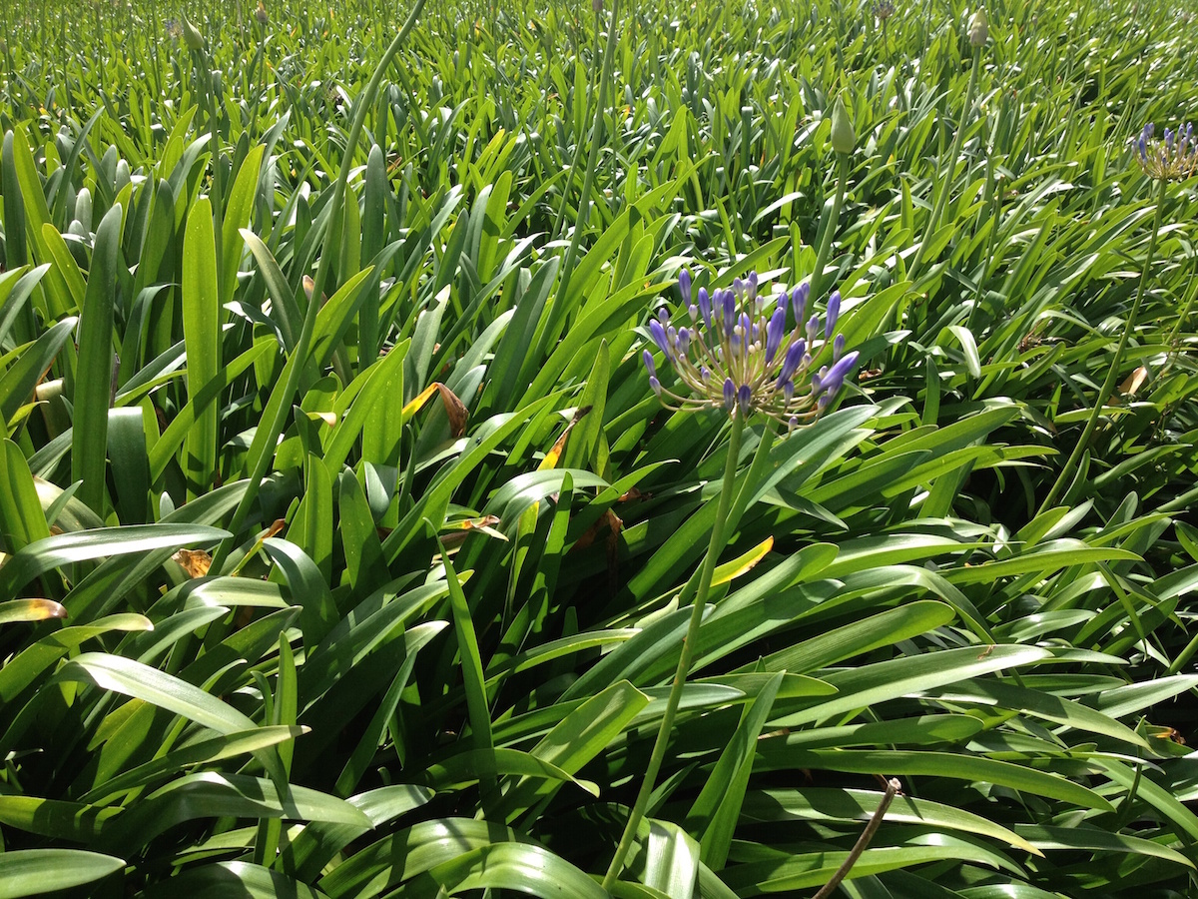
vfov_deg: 40.7
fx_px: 1211
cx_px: 599
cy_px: 450
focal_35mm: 35
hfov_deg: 52.6
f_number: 2.4
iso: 50
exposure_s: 1/863
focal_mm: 4.28
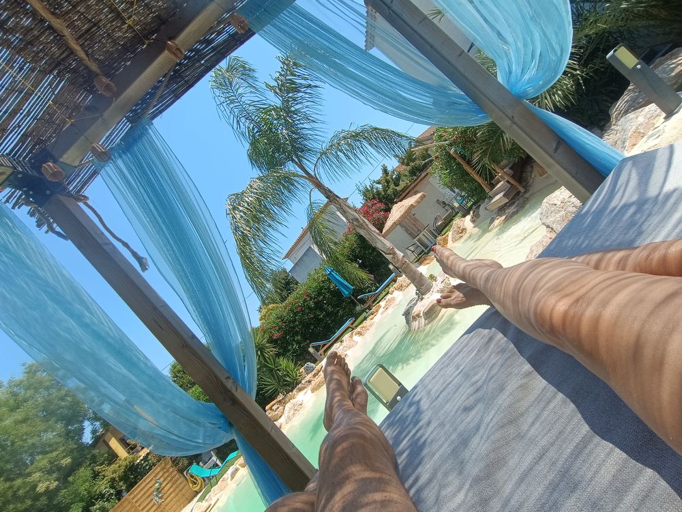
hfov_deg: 94.5
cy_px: 256
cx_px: 341
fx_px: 315
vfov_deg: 78.1
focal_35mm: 16
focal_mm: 1.66
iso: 52
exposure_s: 1/716
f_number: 2.2
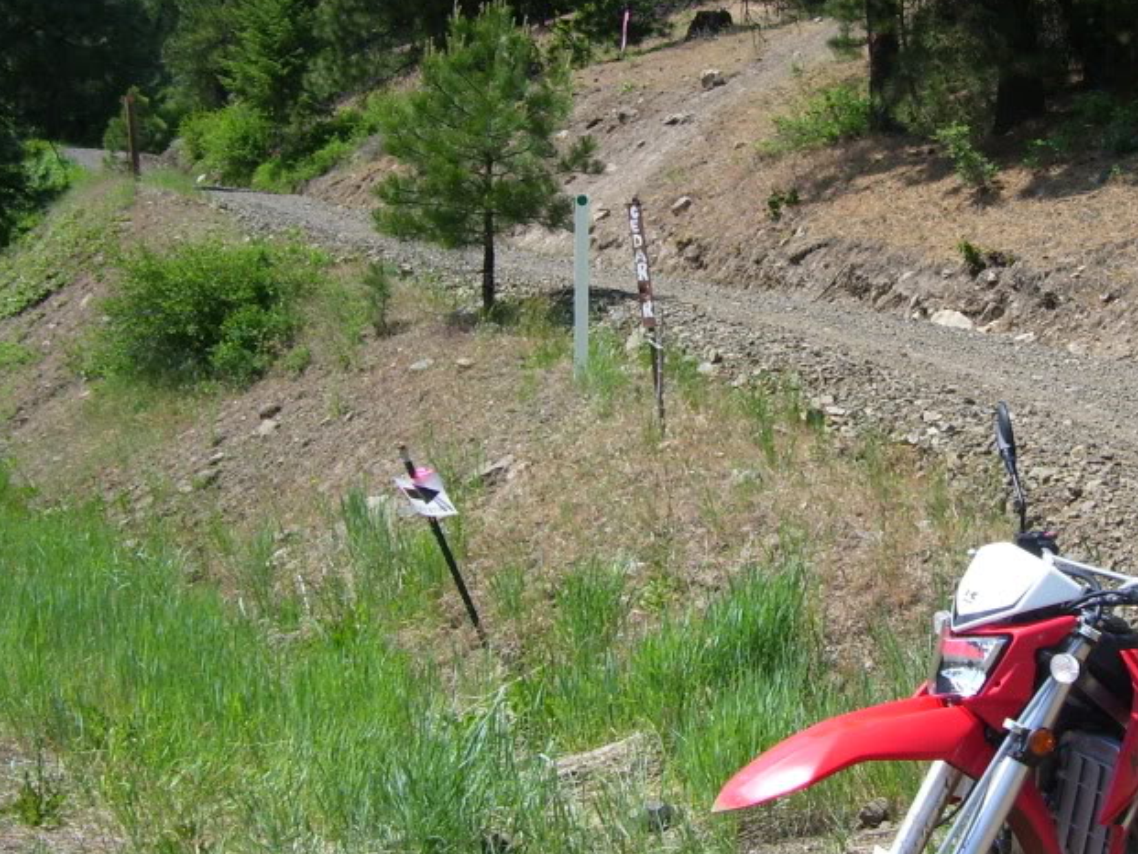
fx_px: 2006
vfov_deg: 24.0
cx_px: 750
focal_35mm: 61
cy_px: 385
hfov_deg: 31.5
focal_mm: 6
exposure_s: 1/350
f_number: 4.8
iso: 80
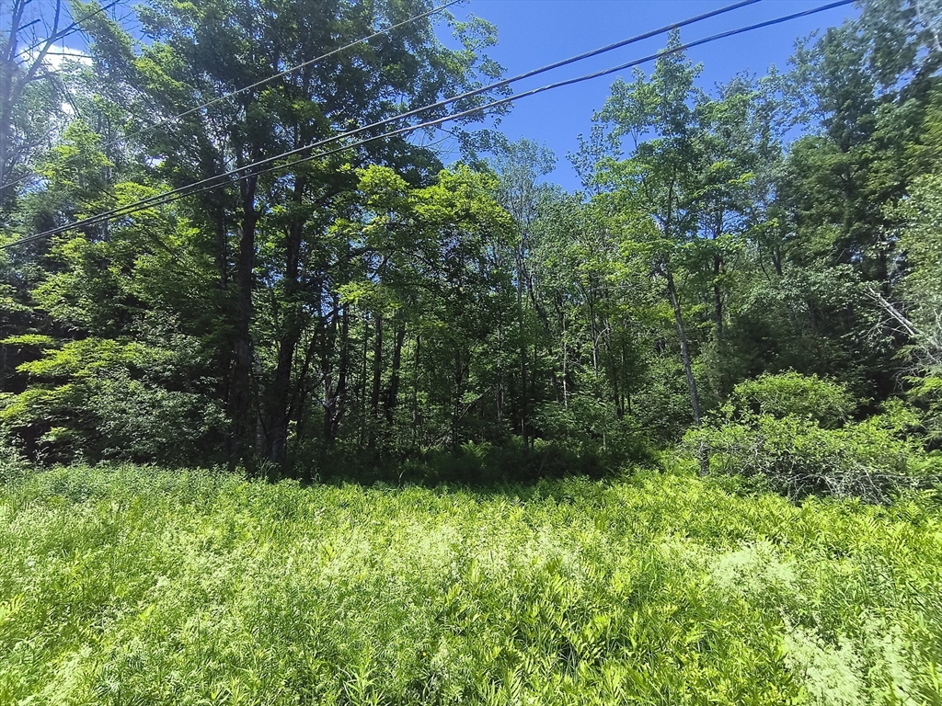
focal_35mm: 12
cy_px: 353
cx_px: 471
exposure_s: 1/521
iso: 100
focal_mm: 2.13
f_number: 2.2
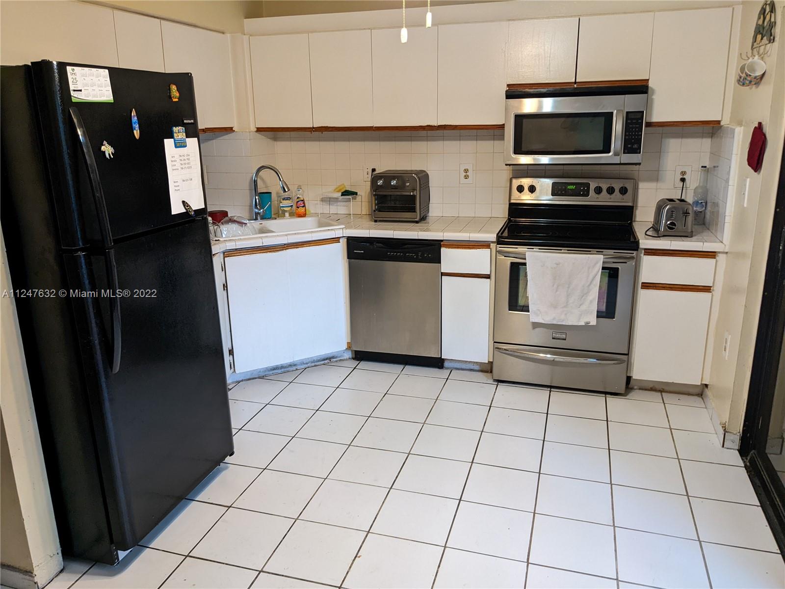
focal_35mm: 27
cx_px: 392
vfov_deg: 51.4
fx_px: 612
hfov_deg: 65.3
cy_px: 294
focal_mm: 4.38
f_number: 1.73
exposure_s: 1/24
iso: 150
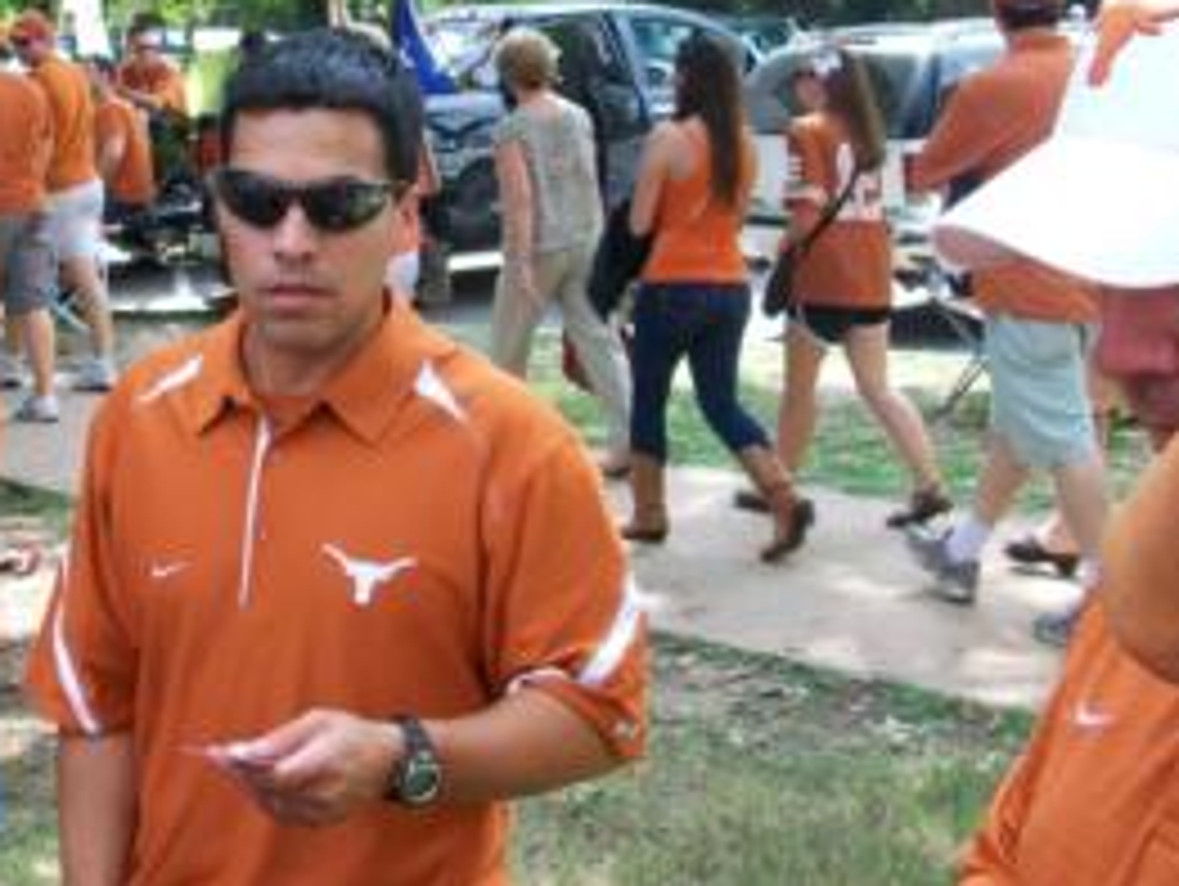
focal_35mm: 61
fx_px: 2080
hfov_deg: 31.6
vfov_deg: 23.7
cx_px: 536
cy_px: 160
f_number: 2.8
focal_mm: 5.7
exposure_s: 1/160
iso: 64
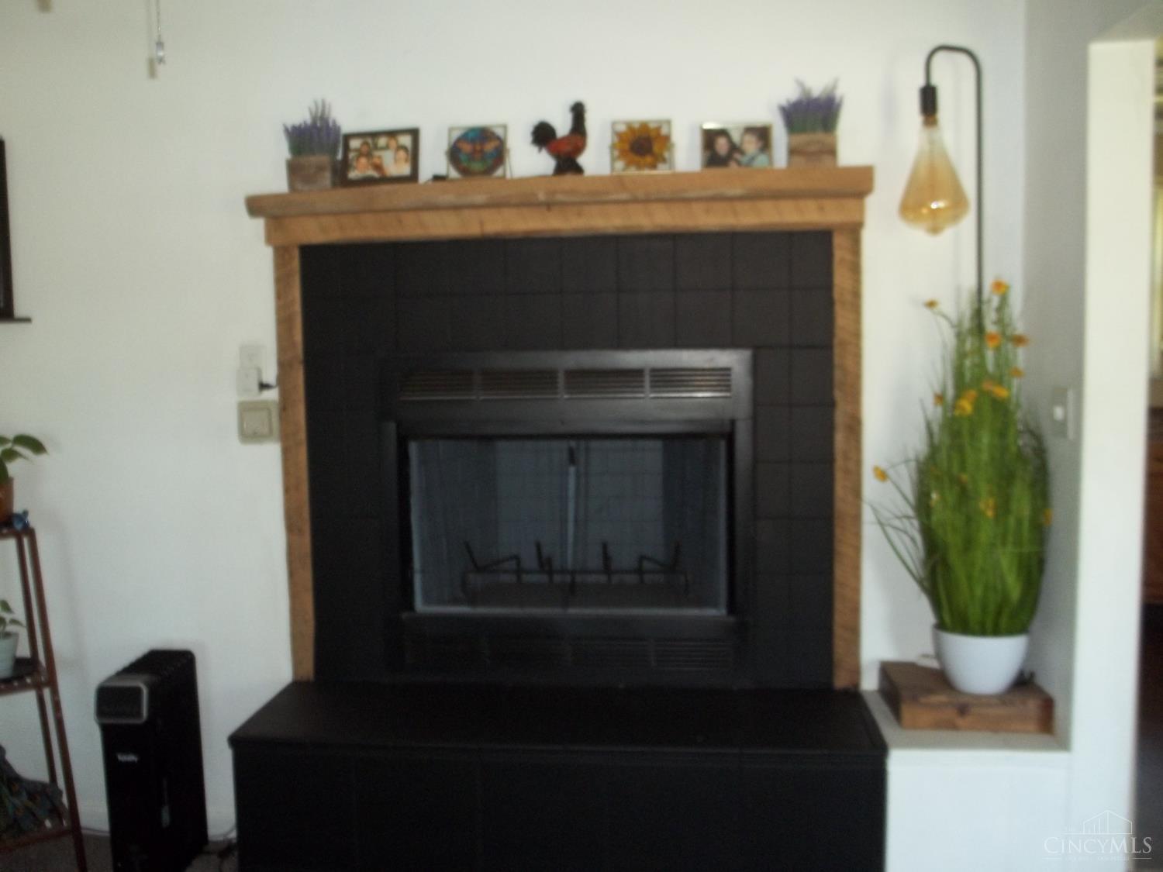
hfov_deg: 55.4
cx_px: 582
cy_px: 436
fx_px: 1109
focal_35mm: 33
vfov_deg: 42.9
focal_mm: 5.9
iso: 160
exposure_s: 1/30
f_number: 3.3
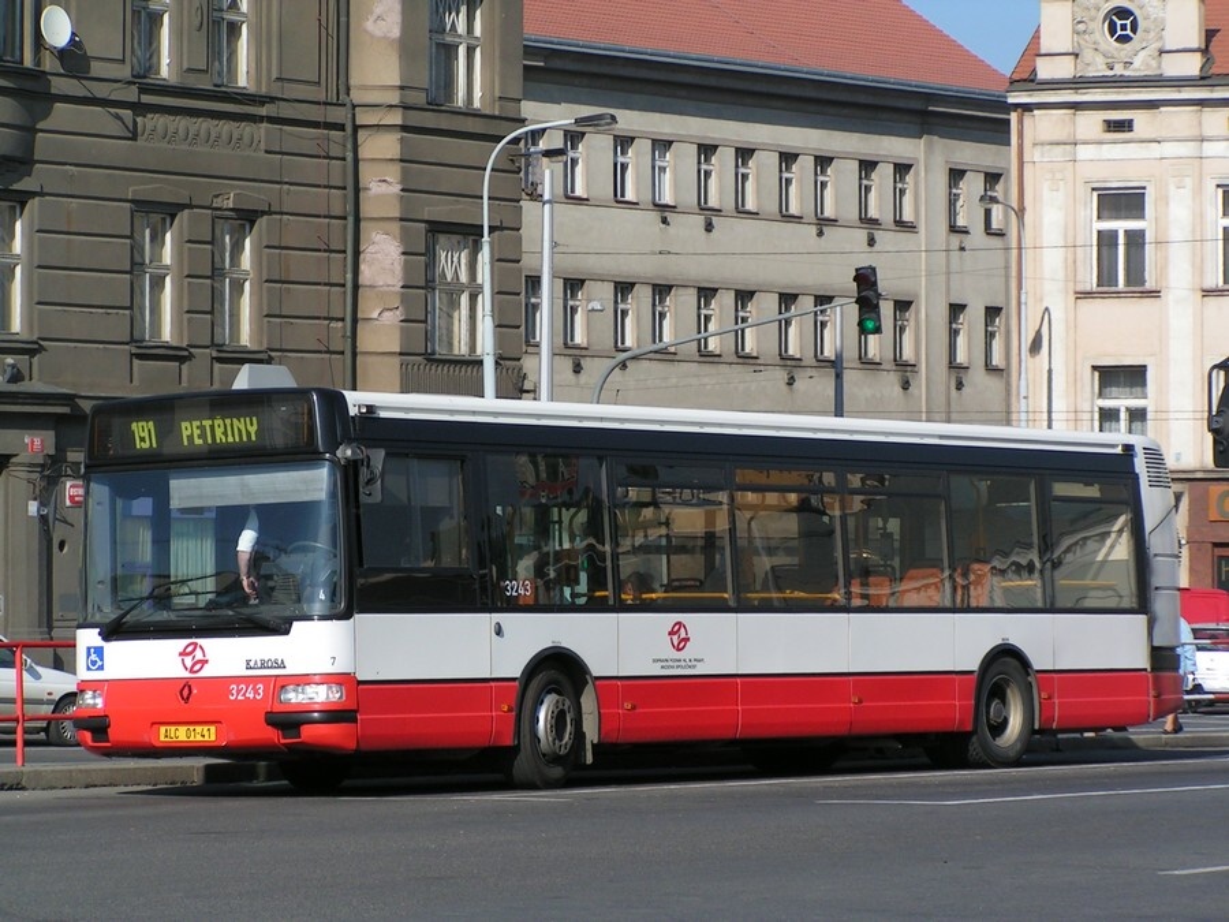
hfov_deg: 13.2
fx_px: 5326
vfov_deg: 9.9
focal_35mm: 150
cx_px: 614
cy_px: 461
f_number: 4
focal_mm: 22.9
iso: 50
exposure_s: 1/1000
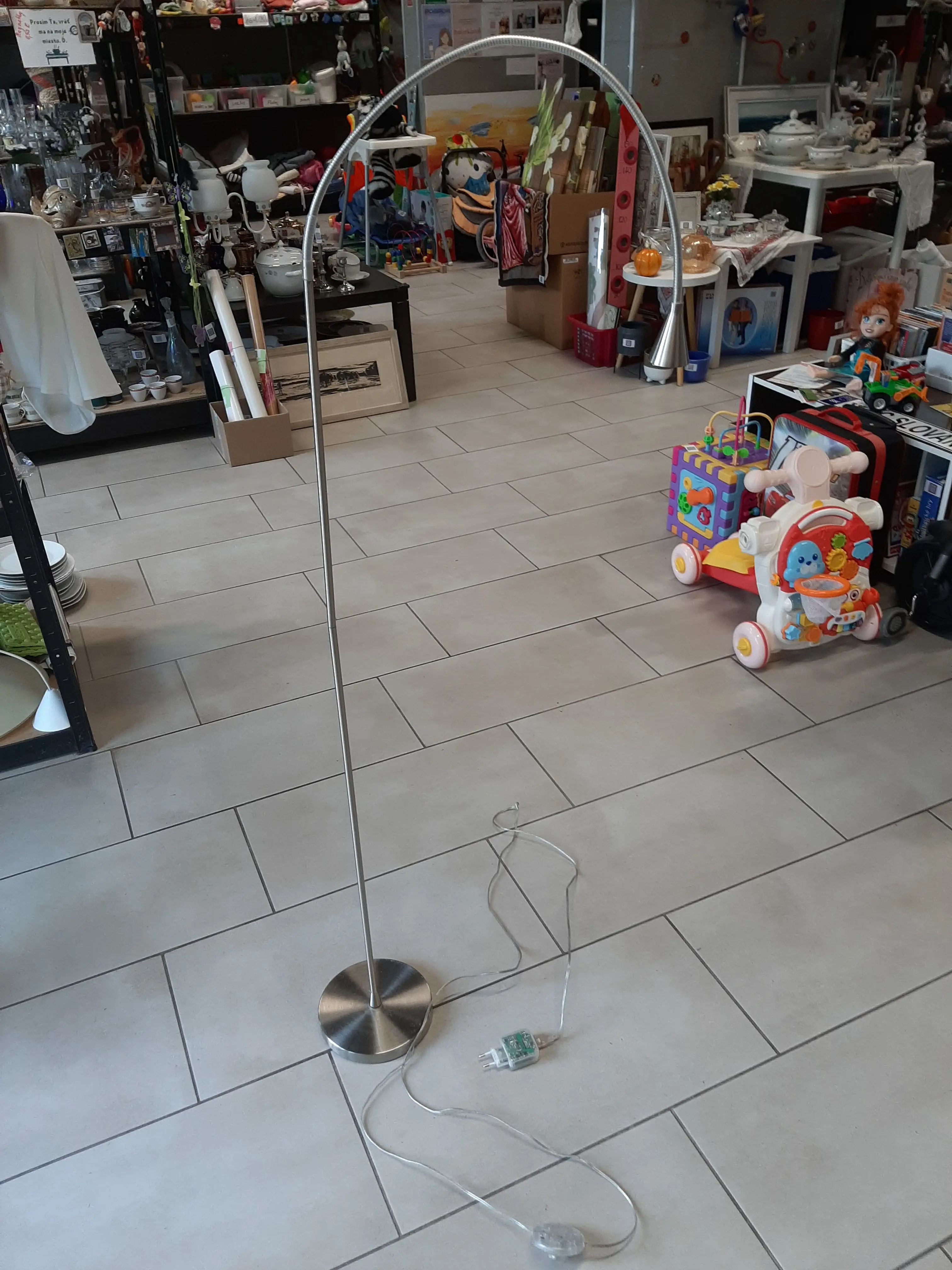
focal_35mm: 26
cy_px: 635
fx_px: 953
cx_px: 476
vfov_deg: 67.3
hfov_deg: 53.1
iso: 80
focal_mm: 3.93
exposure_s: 1/100
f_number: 1.7
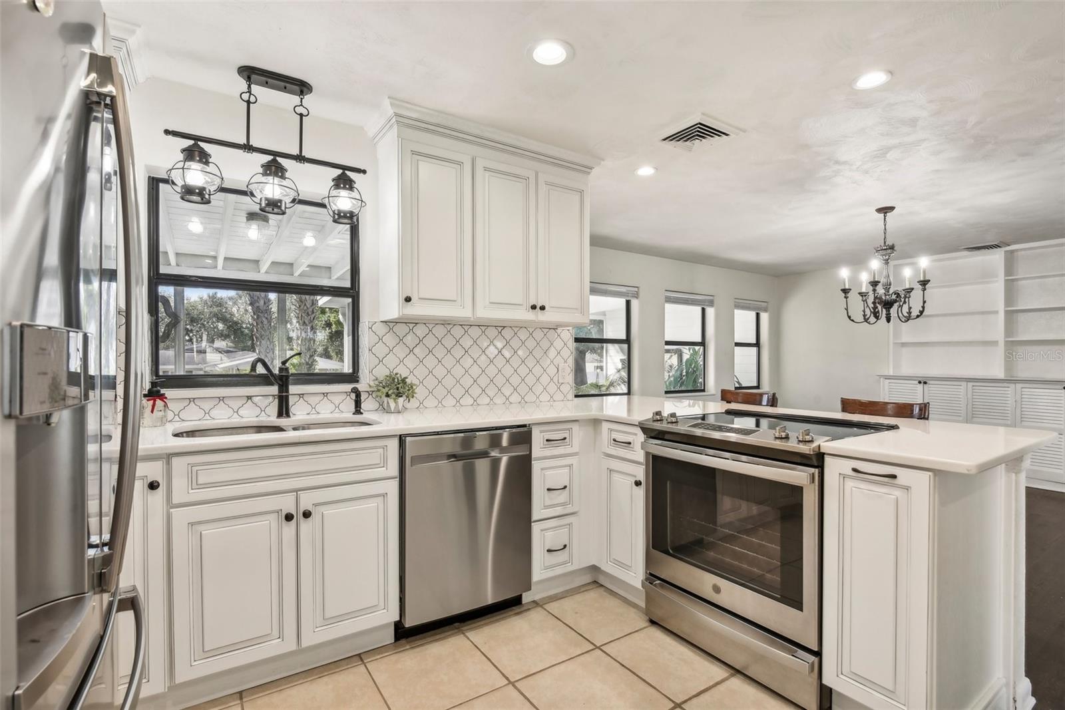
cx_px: 532
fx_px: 503
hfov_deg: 93.3
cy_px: 355
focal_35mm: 17
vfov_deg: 70.5
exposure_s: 1/40
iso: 400
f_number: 9
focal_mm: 17
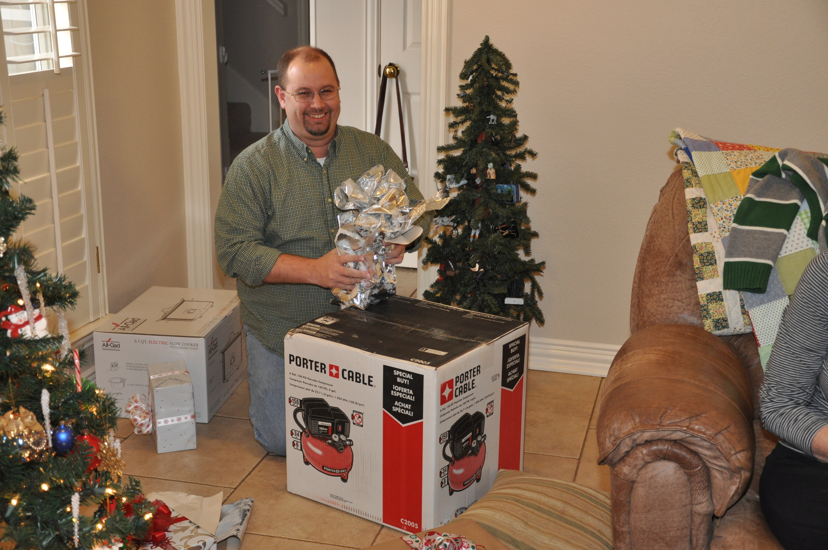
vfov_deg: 26.4
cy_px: 275
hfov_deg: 38.9
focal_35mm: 51
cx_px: 414
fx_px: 1172
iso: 800
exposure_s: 1/60
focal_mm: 34
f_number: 4.2
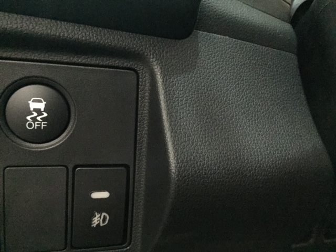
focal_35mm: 29
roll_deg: -0.8
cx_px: 168
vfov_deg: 48.2
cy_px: 126
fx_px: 281
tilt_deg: -8.2
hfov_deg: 61.7
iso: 2000
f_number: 2.2
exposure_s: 1/15
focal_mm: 4.15
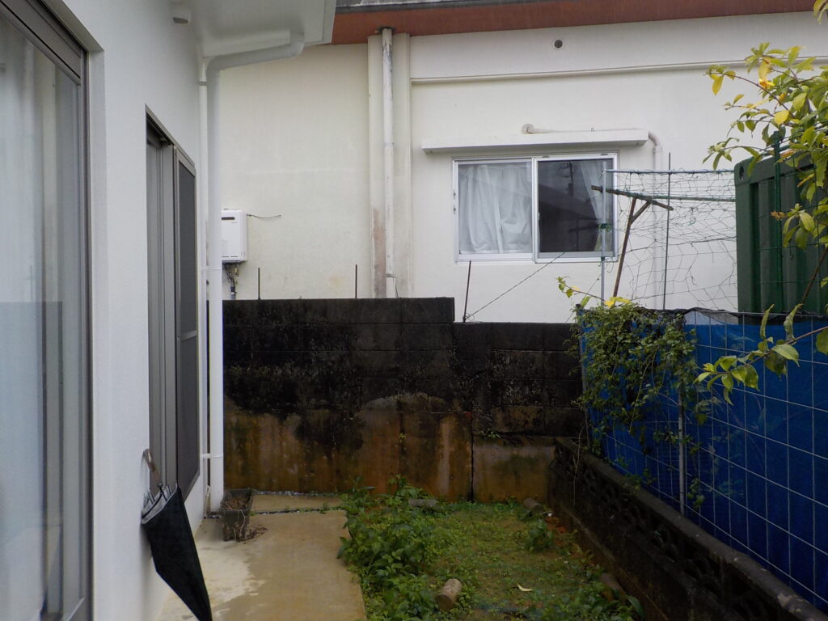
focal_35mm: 30
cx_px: 414
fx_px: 718
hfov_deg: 60.0
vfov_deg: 46.8
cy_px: 310
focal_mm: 4.1
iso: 125
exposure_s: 1/80
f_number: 3.3
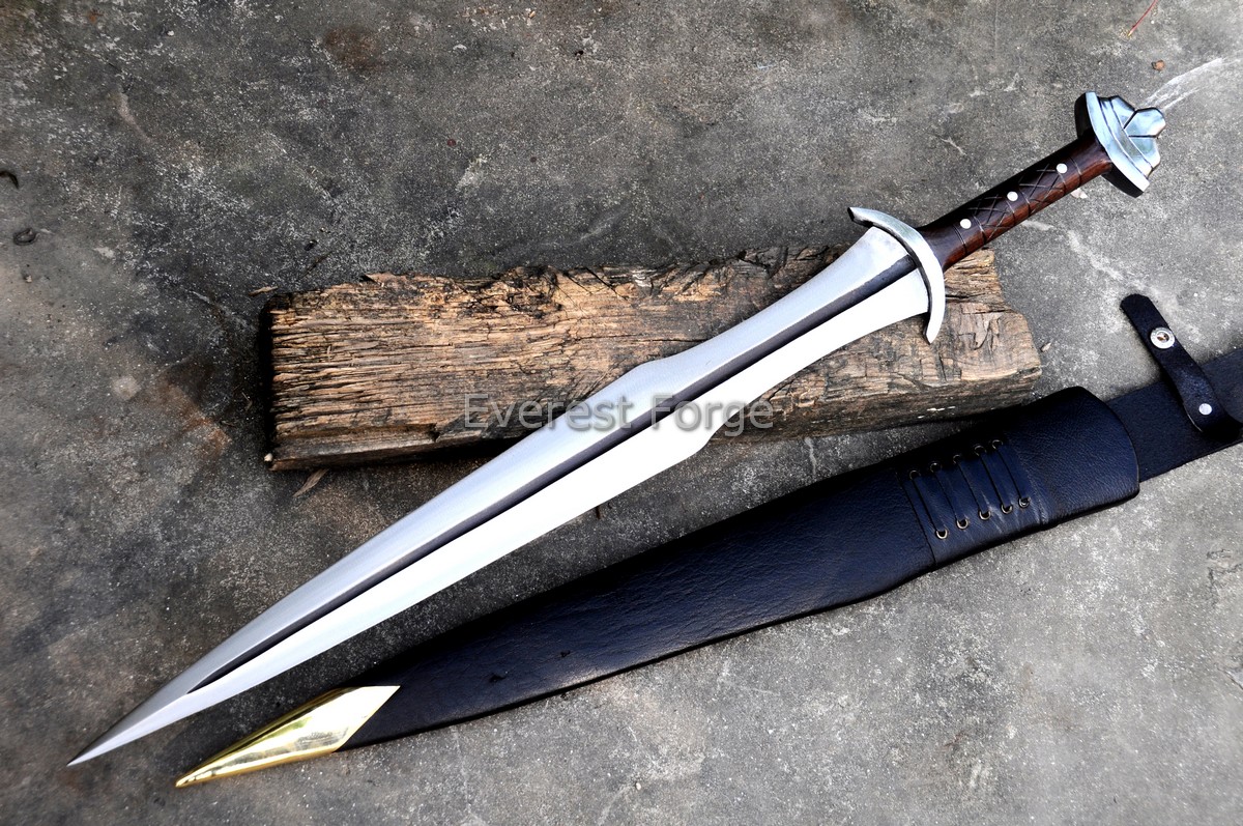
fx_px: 2173
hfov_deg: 31.9
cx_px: 622
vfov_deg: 21.5
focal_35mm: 63
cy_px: 413
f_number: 9
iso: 200
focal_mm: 42
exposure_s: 1/100
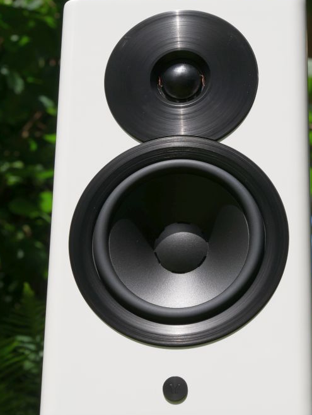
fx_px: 1165
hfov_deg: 15.3
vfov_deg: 20.2
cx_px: 174
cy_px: 202
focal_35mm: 97
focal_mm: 40
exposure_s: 1/500
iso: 200
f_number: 8
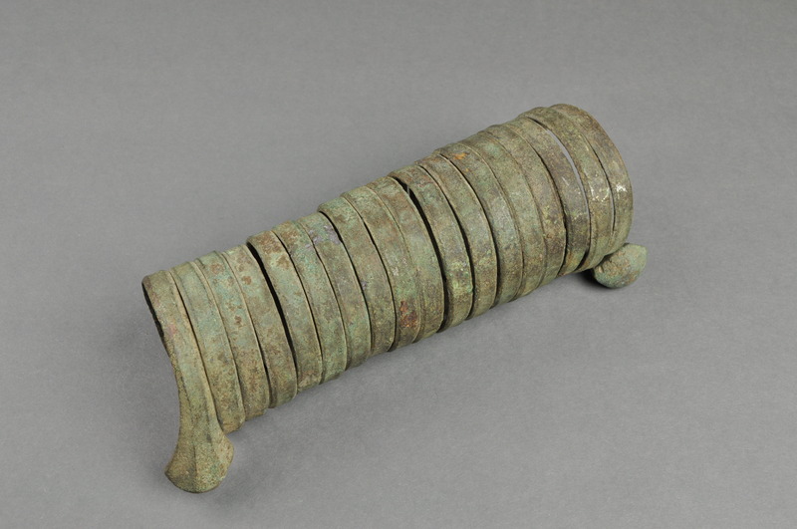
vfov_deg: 30.8
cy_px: 264
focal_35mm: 44
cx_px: 398
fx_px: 962
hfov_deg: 45.0
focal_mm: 29
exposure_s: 1/13
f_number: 11
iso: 400
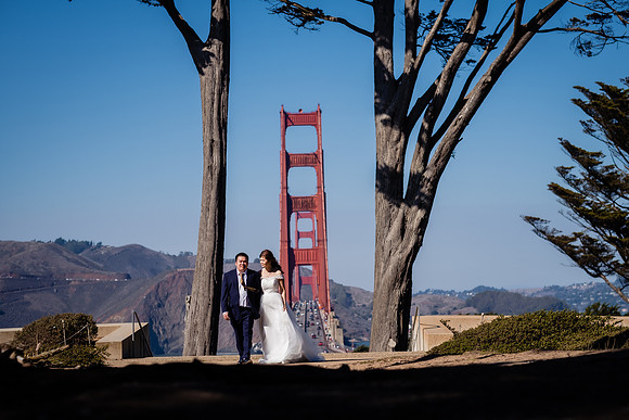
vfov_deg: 16.3
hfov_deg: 24.2
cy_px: 210
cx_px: 314
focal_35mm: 84
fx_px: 1468
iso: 160
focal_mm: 56
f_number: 2.8
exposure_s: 1/4000
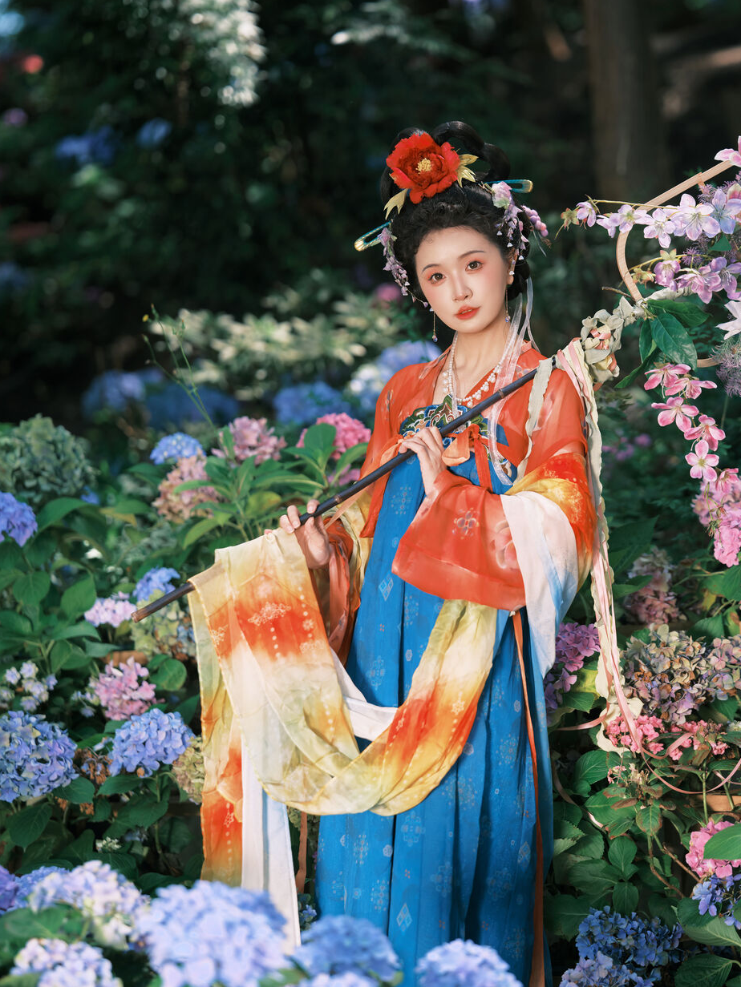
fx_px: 3225
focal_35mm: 113
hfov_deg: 13.1
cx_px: 477
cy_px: 495
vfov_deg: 17.4
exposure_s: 1/1000
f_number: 2.2
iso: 250
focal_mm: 110
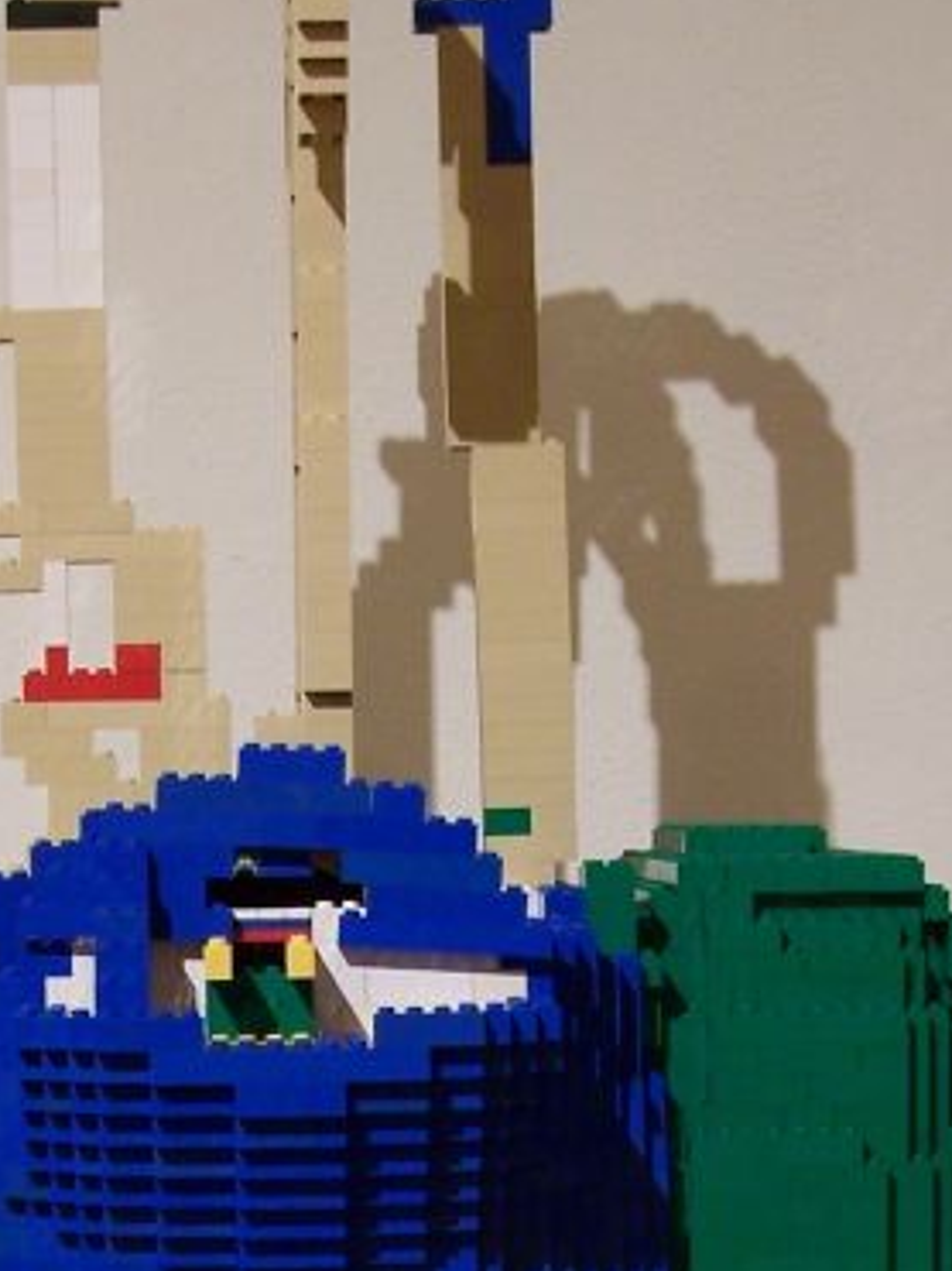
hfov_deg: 14.0
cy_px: 1292
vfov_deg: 18.2
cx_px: 240
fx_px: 3852
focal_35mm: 105
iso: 80
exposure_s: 1/2
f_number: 2.8
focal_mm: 6.3
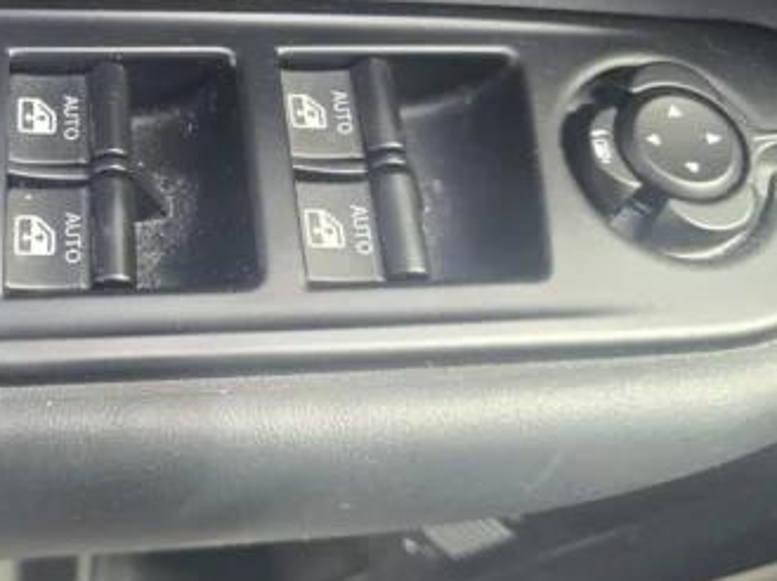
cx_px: 170
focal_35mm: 42
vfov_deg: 33.6
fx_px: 942
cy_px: 144
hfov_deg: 43.0
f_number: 1.7
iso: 160
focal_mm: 6.3
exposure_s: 1/180
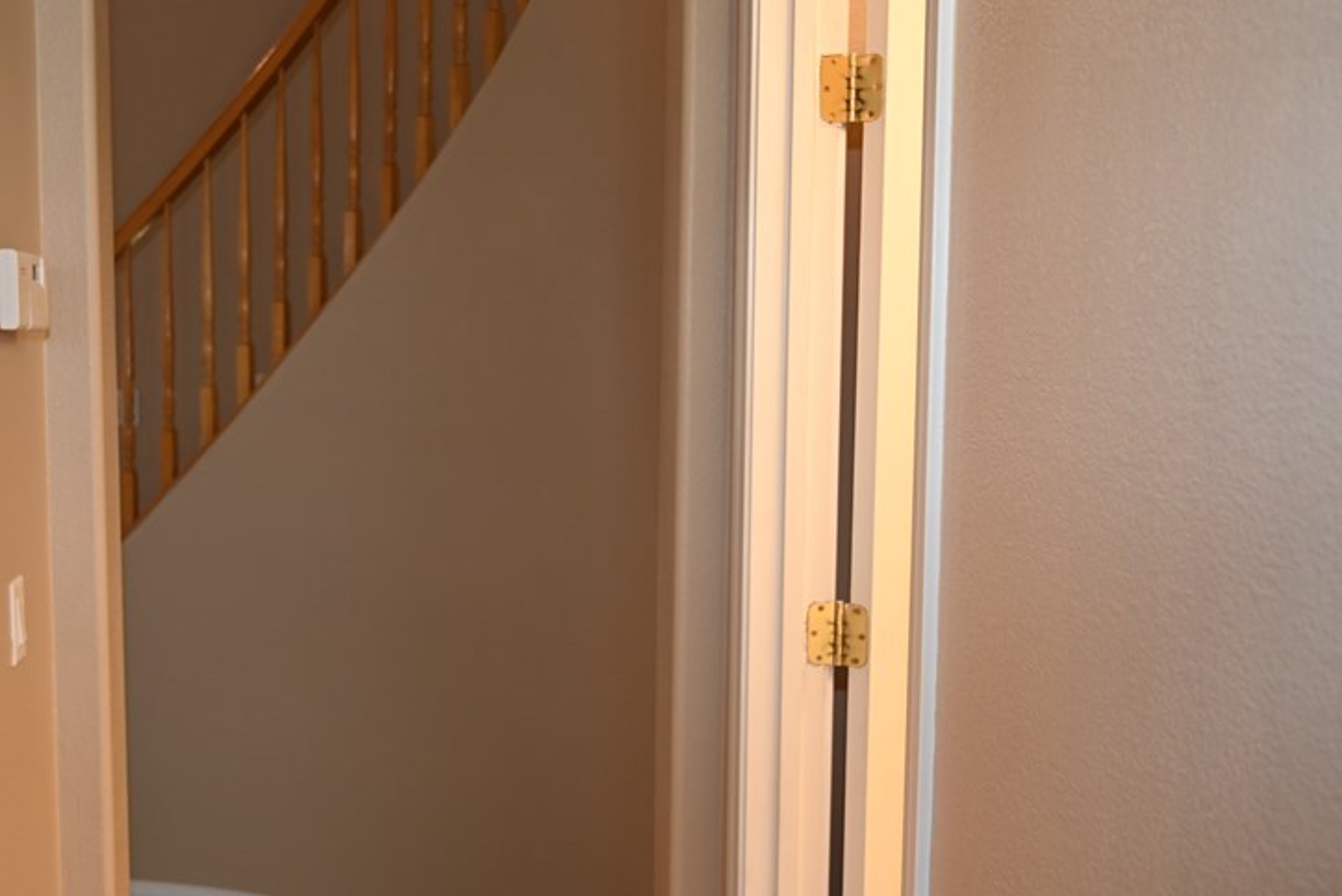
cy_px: 503
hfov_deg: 42.5
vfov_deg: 29.4
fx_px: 1706
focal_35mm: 46
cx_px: 473
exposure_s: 1/60
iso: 640
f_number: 4
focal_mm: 30.5
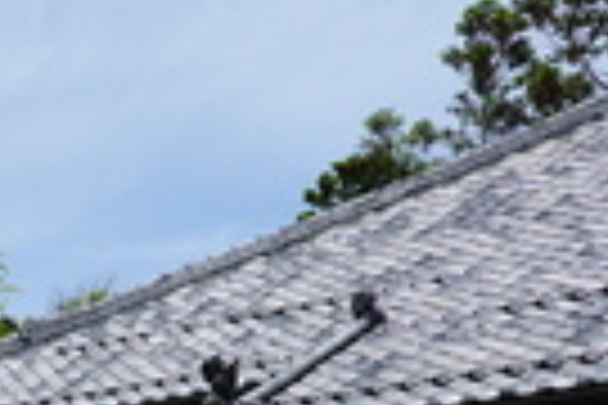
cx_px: -122
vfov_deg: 11.6
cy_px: 580
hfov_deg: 17.1
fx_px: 1925
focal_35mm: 114
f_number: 4.5
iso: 125
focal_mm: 9
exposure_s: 1/1000
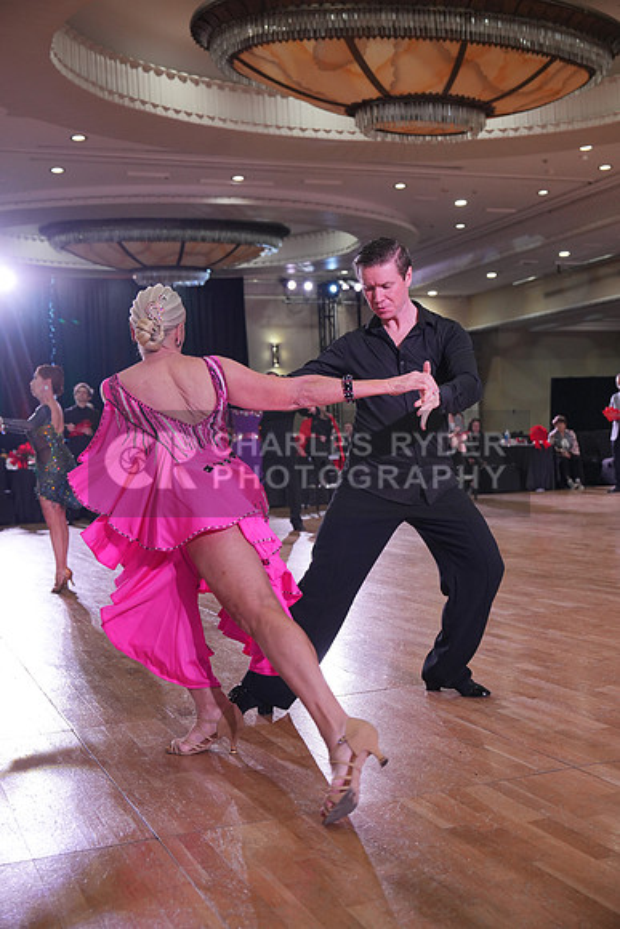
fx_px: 1110
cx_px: 310
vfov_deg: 45.4
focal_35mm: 43
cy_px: 464
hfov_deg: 31.2
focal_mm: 43
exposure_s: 1/500
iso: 1600
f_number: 4
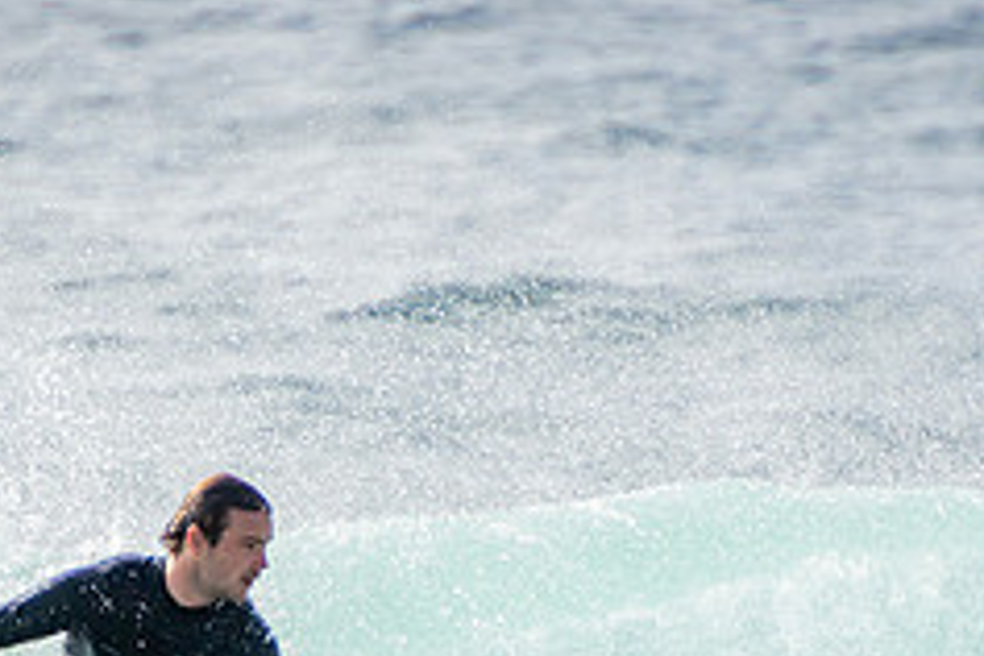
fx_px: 40068
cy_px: 799
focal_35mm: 1466
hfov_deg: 1.4
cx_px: 349
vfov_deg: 0.9
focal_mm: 400
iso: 280
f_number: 5.6
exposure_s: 1/2000
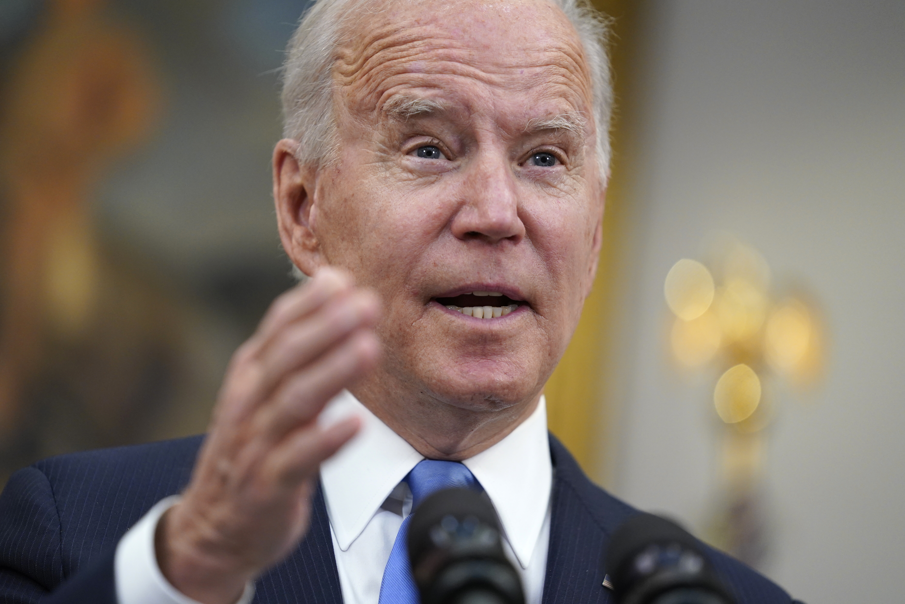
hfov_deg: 10.3
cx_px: 452
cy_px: 302
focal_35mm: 200
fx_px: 5027
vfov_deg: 6.9
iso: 2000
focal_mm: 200
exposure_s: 1/400
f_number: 2.8
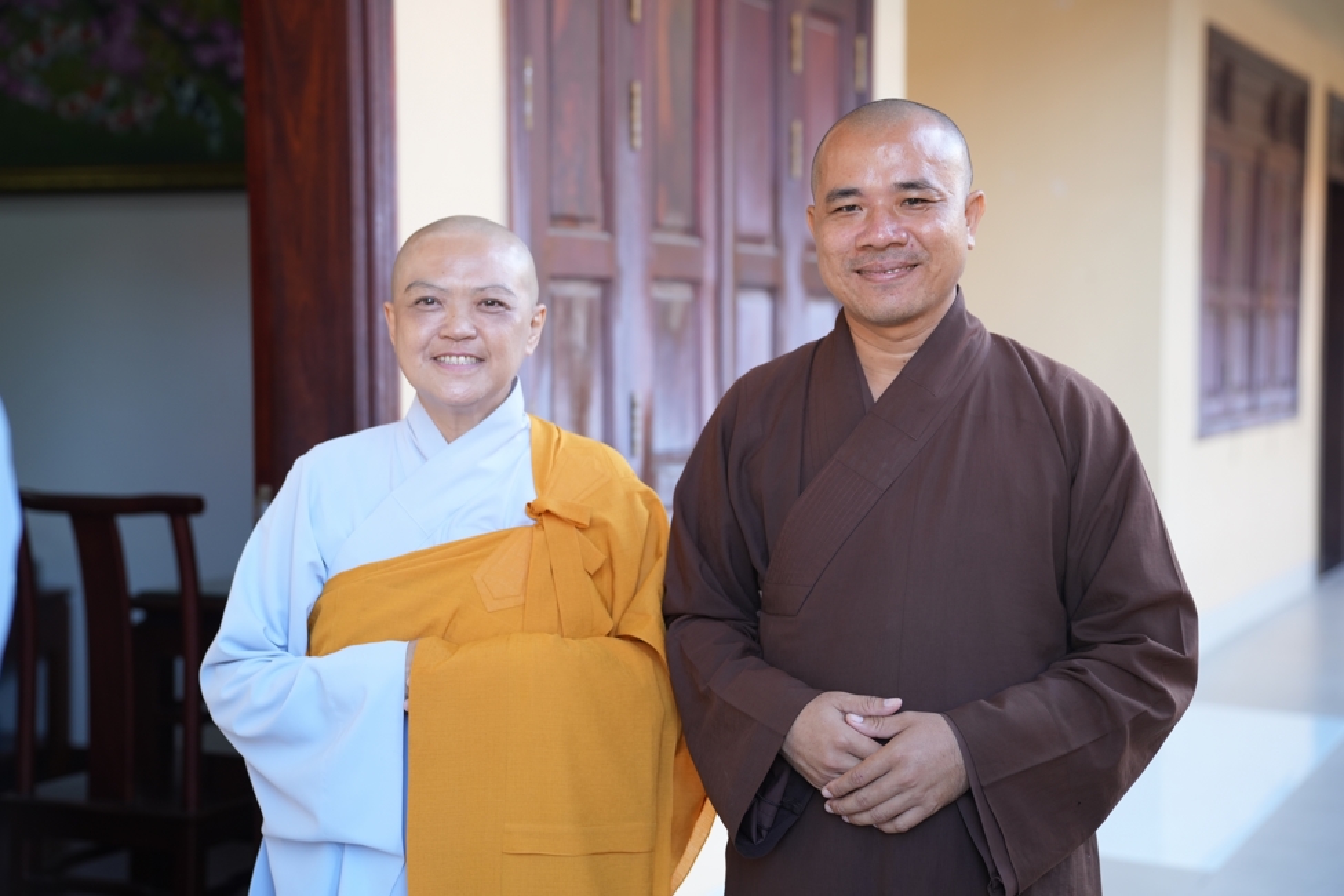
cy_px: 448
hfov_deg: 36.2
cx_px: 672
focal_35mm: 55
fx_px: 2053
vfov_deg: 24.6
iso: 400
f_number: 2.8
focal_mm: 55
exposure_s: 1/125
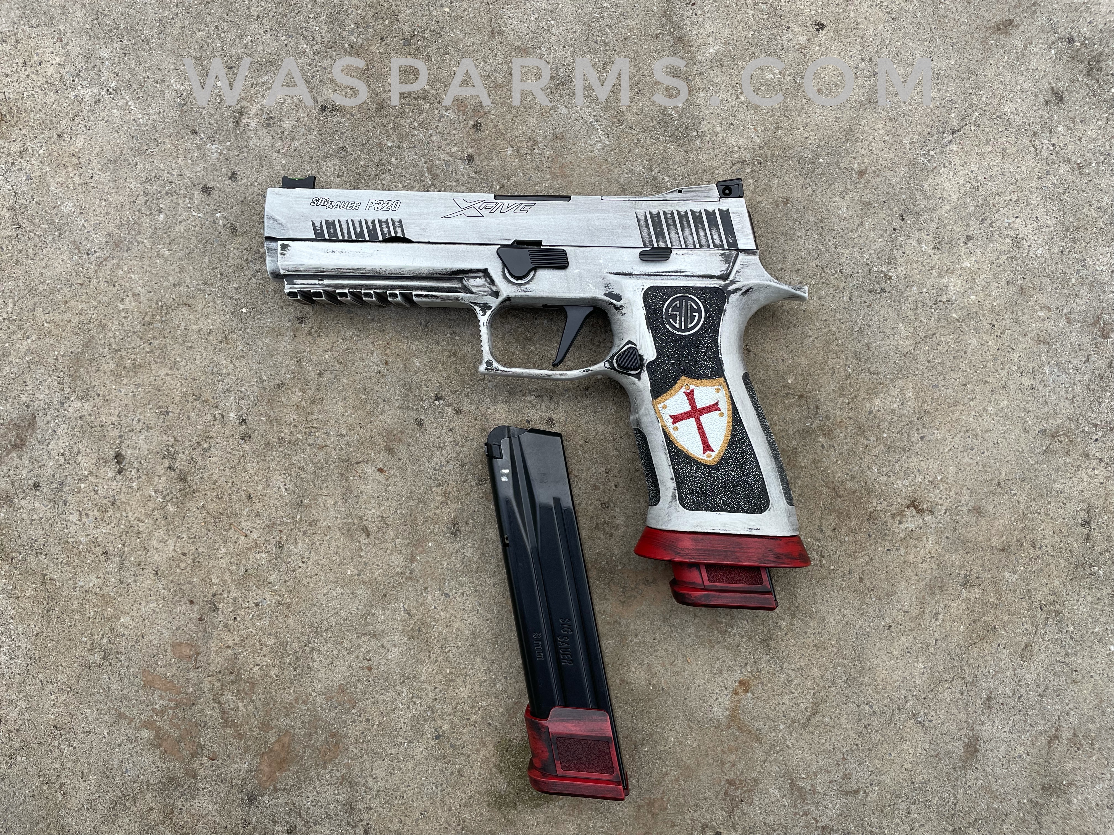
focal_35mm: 26
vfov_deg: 53.1
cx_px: 557
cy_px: 418
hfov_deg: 67.3
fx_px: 837
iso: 32
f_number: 1.6
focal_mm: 4.2
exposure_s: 1/380
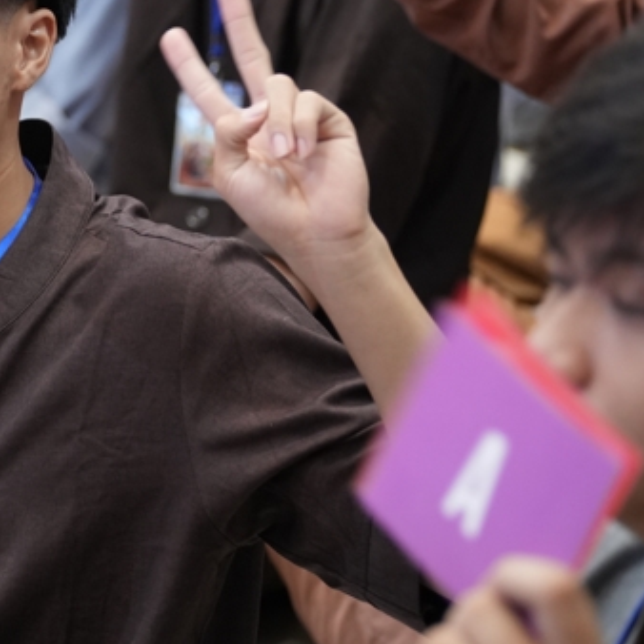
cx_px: -256
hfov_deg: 10.5
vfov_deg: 10.7
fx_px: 3410
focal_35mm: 162
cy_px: 101
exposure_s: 1/100
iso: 2500
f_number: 2.5
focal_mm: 66
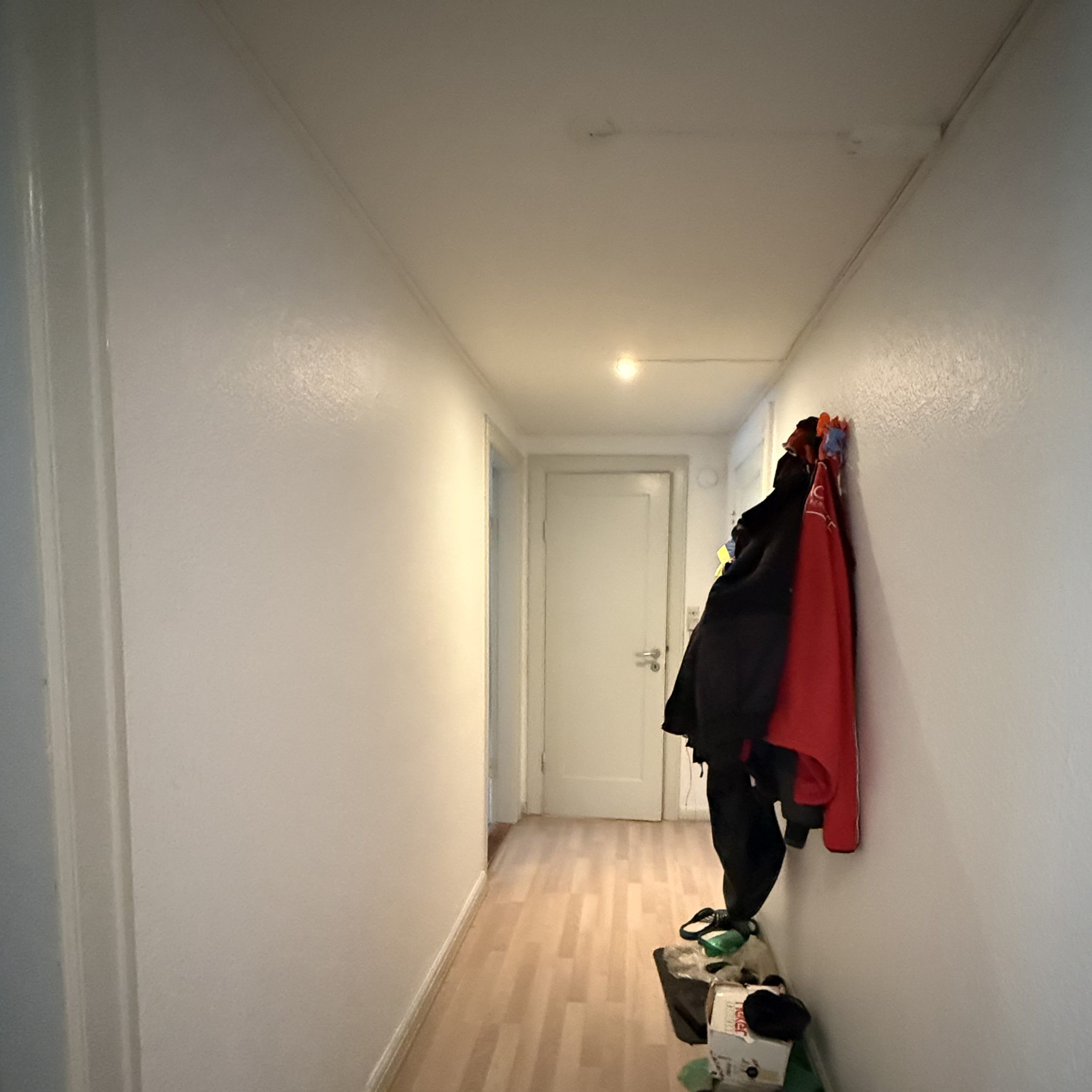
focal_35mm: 20
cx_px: 609
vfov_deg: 73.9
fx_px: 714
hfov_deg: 74.6
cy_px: 660
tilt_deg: -3.6
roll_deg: -1.9
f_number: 2.2
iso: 1250
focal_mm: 2.22
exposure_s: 1/33
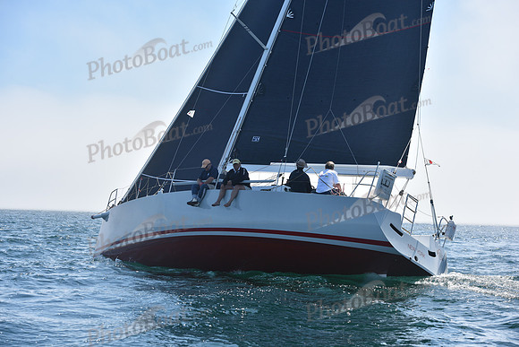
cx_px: 260
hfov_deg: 28.8
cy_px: 174
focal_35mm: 70
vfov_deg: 19.5
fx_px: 1009
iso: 320
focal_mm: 70
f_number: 6.3
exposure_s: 1/1600
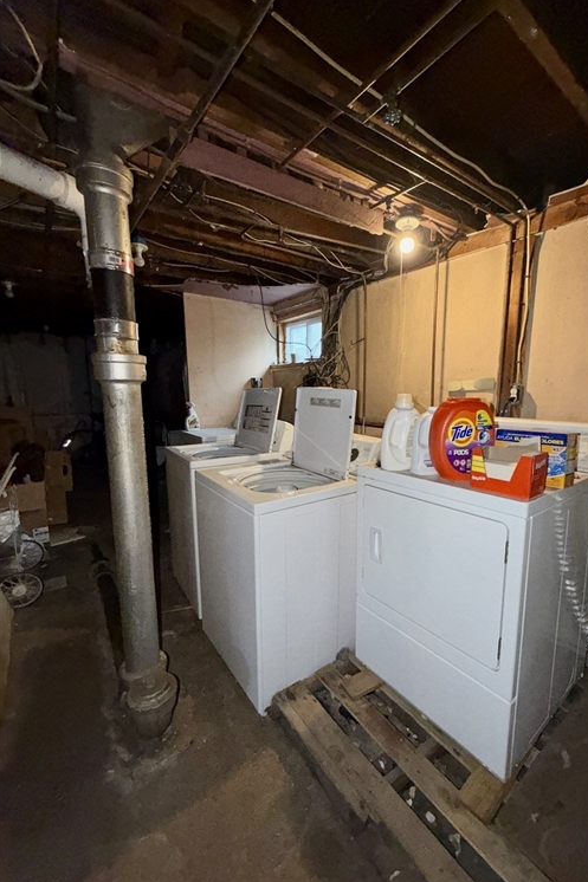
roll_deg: -0.1
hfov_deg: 76.8
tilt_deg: -8.7
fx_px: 368
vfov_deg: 100.4
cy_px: 450
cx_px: 340
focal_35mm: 15
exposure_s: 1/60
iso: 160
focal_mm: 2.22
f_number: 2.2
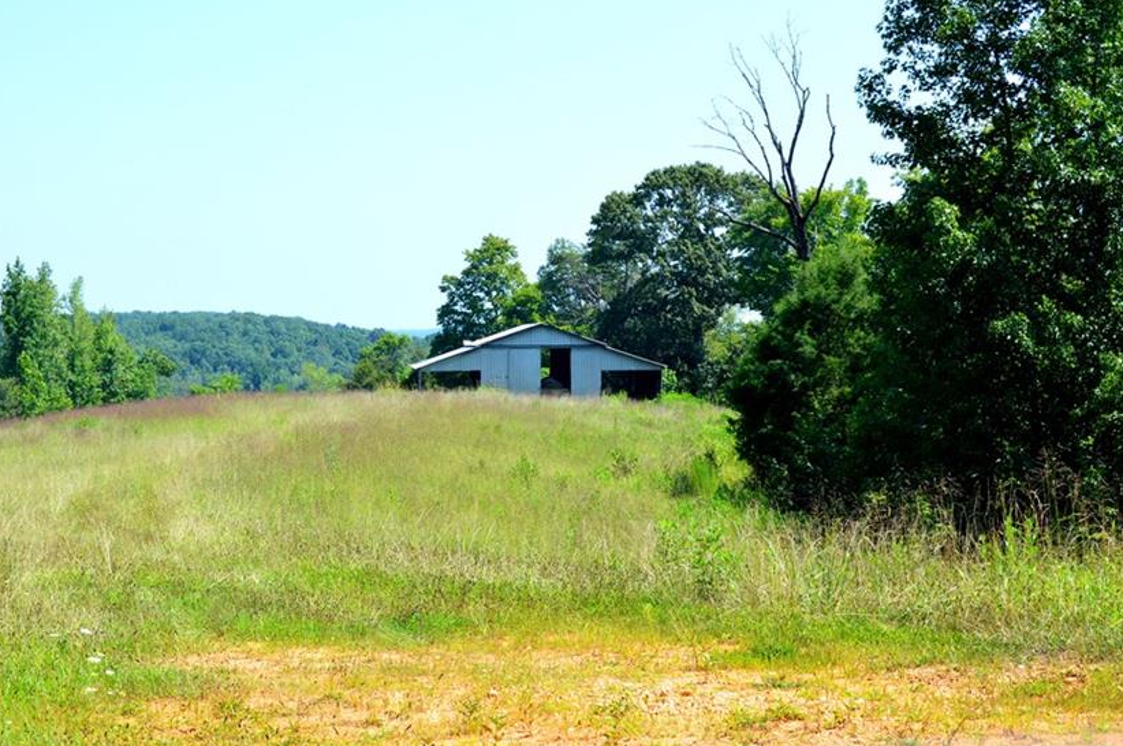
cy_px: 395
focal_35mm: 71
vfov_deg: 19.1
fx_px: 2212
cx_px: 516
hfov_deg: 28.5
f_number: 10
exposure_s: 1/320
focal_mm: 38
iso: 400
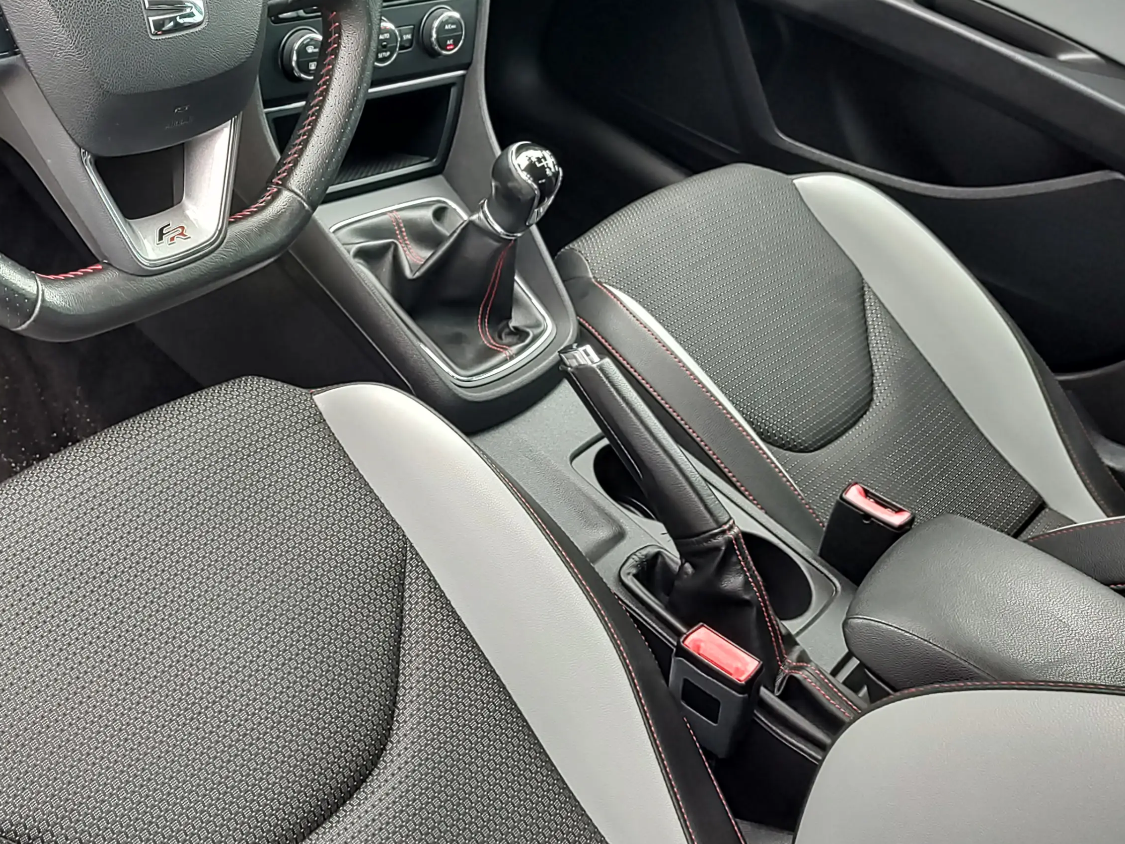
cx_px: 235
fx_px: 1267
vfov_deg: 35.6
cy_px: 167
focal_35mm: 39
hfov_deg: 45.6
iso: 105
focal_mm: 5.56
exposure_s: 1/100
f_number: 1.8
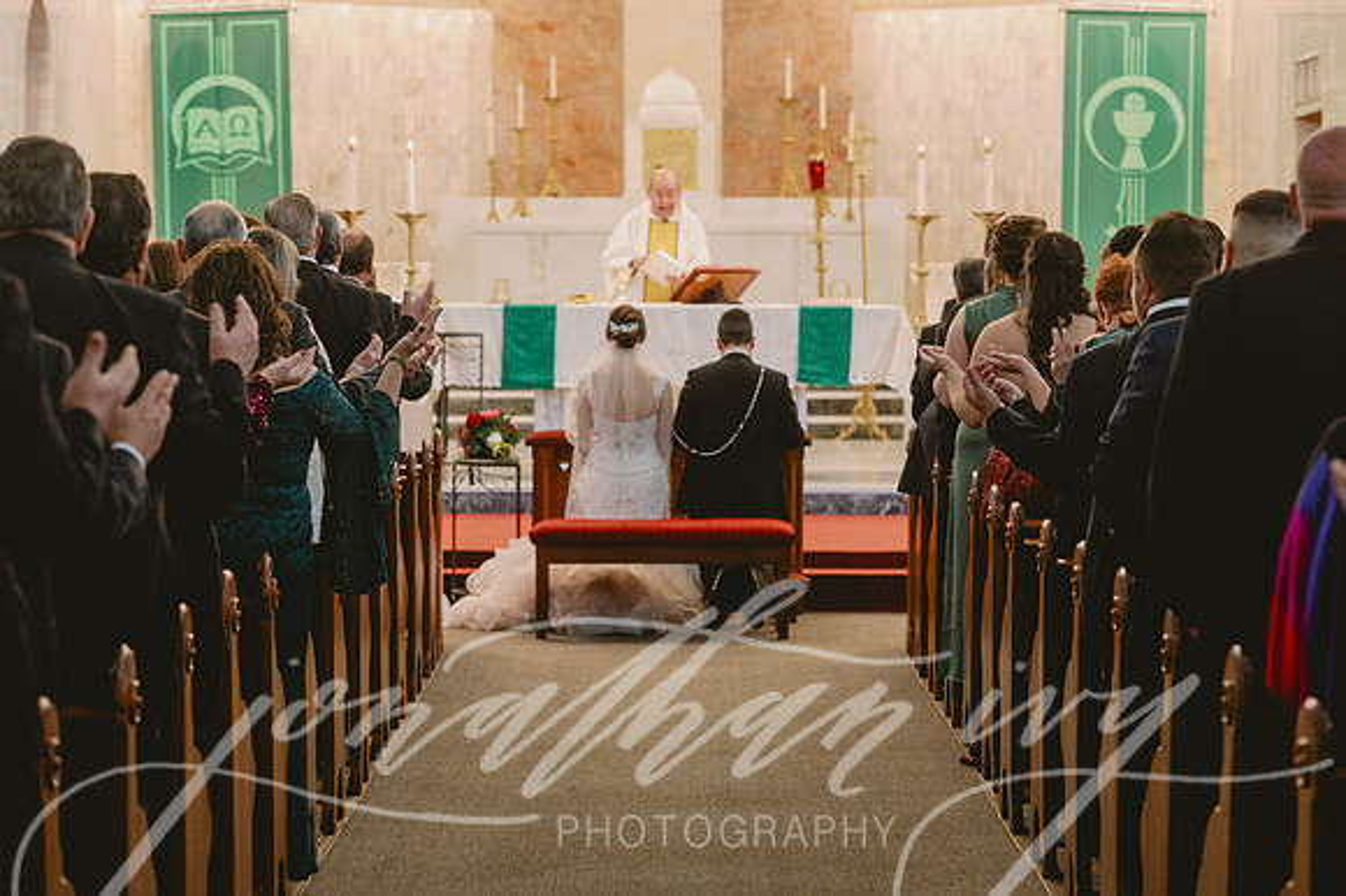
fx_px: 3811
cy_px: 448
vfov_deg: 13.4
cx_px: 673
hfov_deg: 20.0
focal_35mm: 102
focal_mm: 102
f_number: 2.8
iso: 2000
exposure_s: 1/160
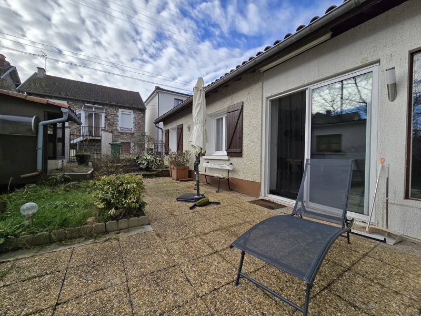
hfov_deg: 106.2
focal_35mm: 13
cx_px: 210
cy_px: 158
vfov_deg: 89.9
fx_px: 158
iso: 64
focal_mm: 2.2
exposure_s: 1/2000
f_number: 2.2
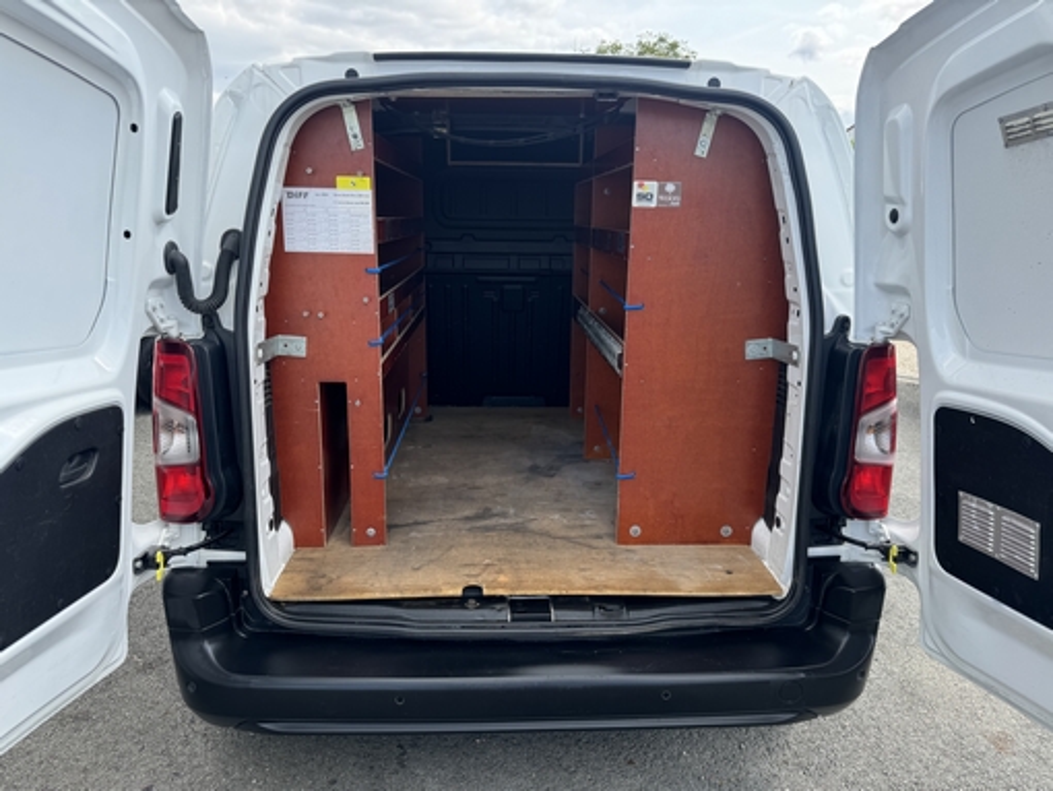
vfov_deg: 56.9
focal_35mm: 24
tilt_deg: -13.3
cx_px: 526
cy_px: 396
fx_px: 730
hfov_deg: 71.6
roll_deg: -1.1
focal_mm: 6.76
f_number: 1.78
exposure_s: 1/995
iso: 80
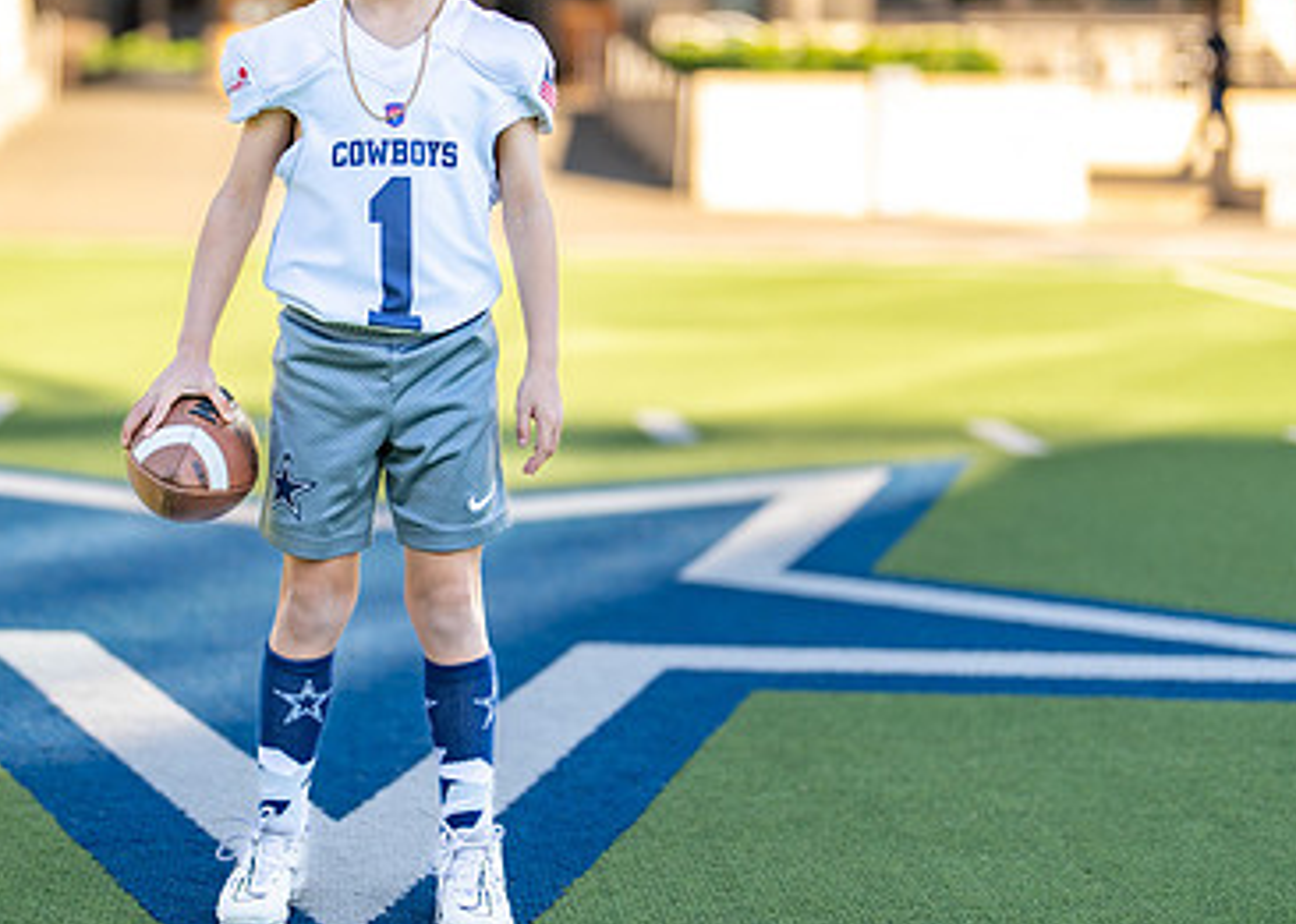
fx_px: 3127
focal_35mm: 85
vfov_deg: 16.8
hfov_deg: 23.3
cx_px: 390
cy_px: 408
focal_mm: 50
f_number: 1.2
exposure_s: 1/2000
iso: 100
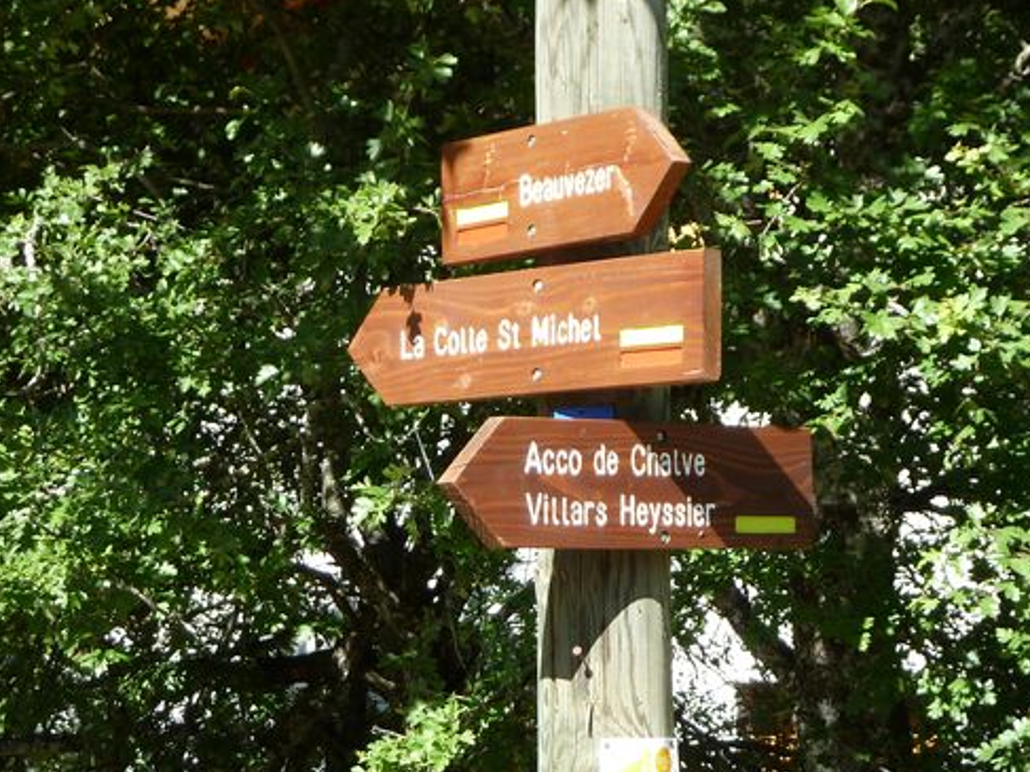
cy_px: 478
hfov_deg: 17.9
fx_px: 3272
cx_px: 637
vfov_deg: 13.4
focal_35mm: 110
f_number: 4.1
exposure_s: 1/160
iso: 80
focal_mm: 11
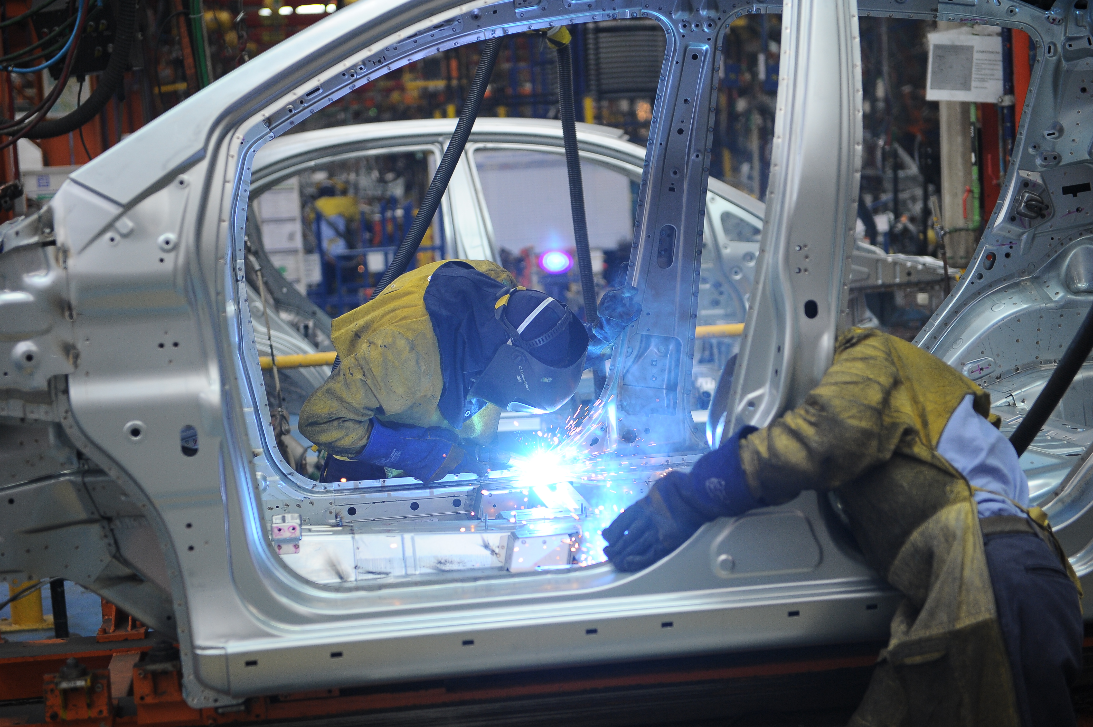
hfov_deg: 28.9
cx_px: 546
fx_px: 2124
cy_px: 364
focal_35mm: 70
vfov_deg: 19.4
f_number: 2.8
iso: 1000
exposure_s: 1/250
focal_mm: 70
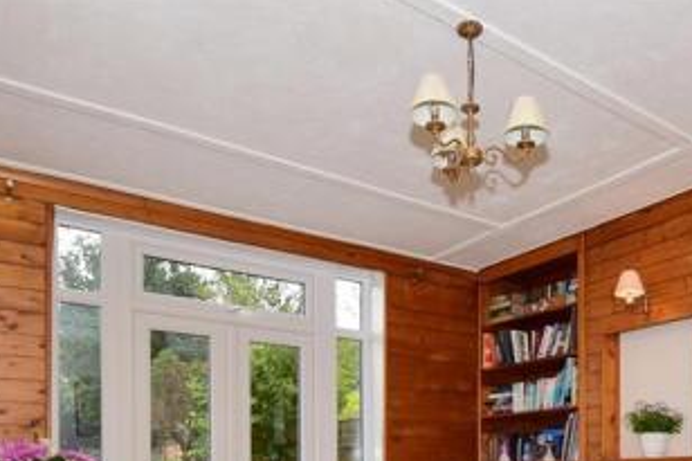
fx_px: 615
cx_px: 467
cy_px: 480
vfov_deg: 36.2
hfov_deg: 57.3
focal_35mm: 32
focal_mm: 10
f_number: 7.1
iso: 400
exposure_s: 1/200
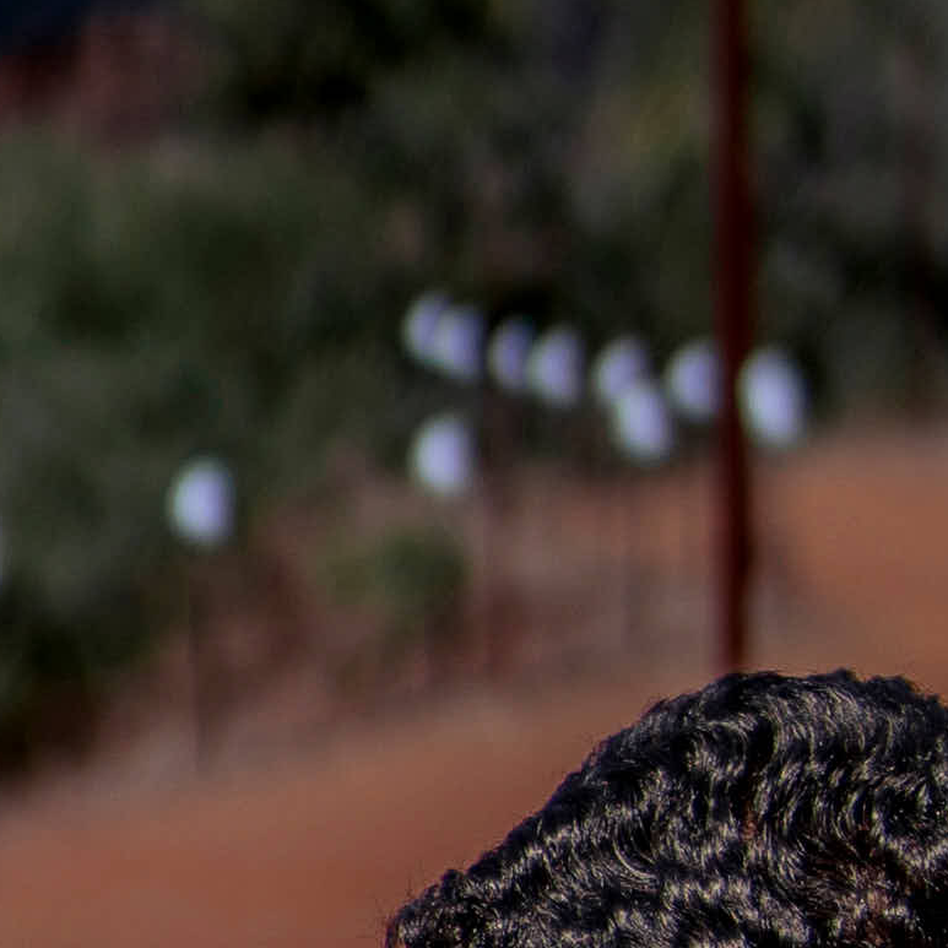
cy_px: 2008
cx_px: 586
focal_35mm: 306
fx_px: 9481
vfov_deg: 5.6
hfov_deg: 5.7
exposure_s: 1/8000
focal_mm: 35
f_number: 1.6
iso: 64
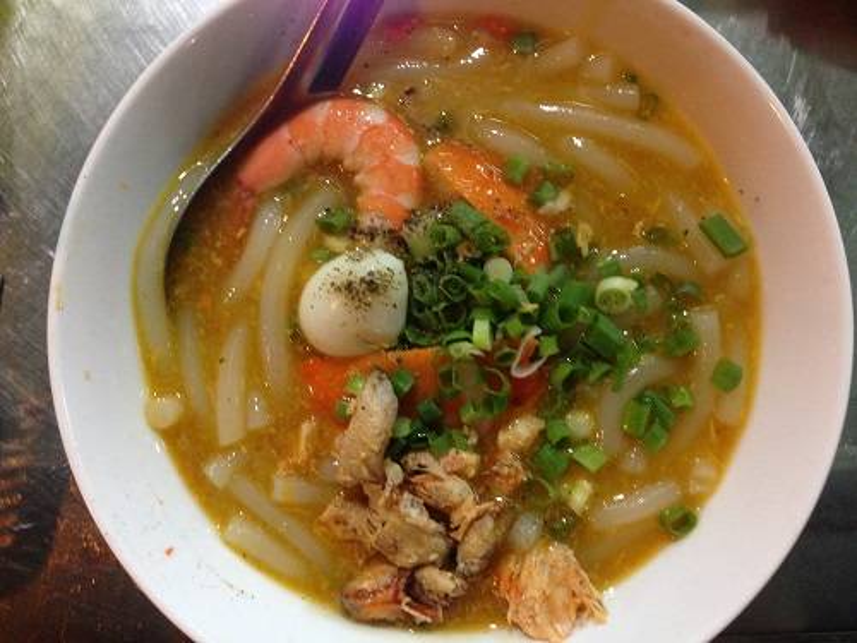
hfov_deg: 55.4
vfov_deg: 42.9
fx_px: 817
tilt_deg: -85.3
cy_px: 322
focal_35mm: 33
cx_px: 428
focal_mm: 4.12
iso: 250
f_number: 2.4
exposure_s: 1/20
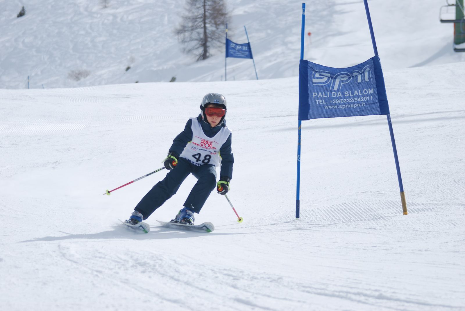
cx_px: 232
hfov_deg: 10.1
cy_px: 156
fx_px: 2619
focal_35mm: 202
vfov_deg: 6.8
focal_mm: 135
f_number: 5.6
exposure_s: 1/1250
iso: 100
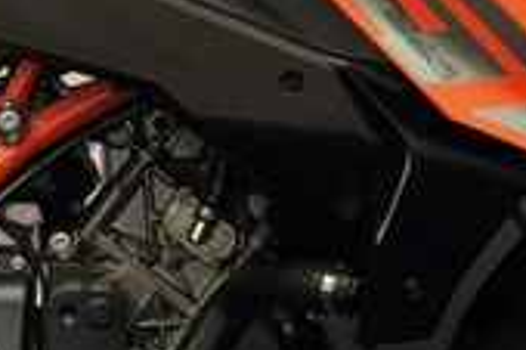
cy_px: -127
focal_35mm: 188
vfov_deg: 7.2
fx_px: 2744
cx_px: 303
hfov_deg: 10.9
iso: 64
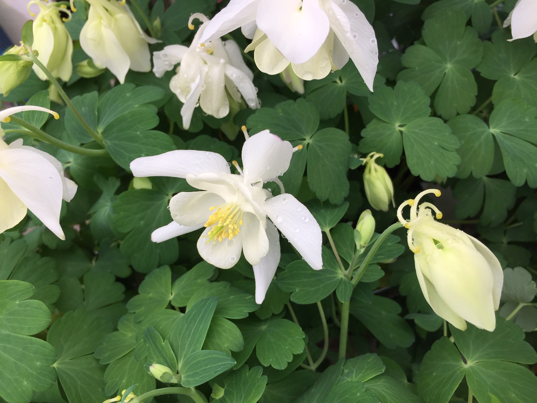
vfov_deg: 48.2
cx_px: 268
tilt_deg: -56.4
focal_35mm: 29
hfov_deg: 61.7
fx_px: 450
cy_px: 202
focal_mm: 4.15
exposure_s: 1/50
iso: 32
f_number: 2.2
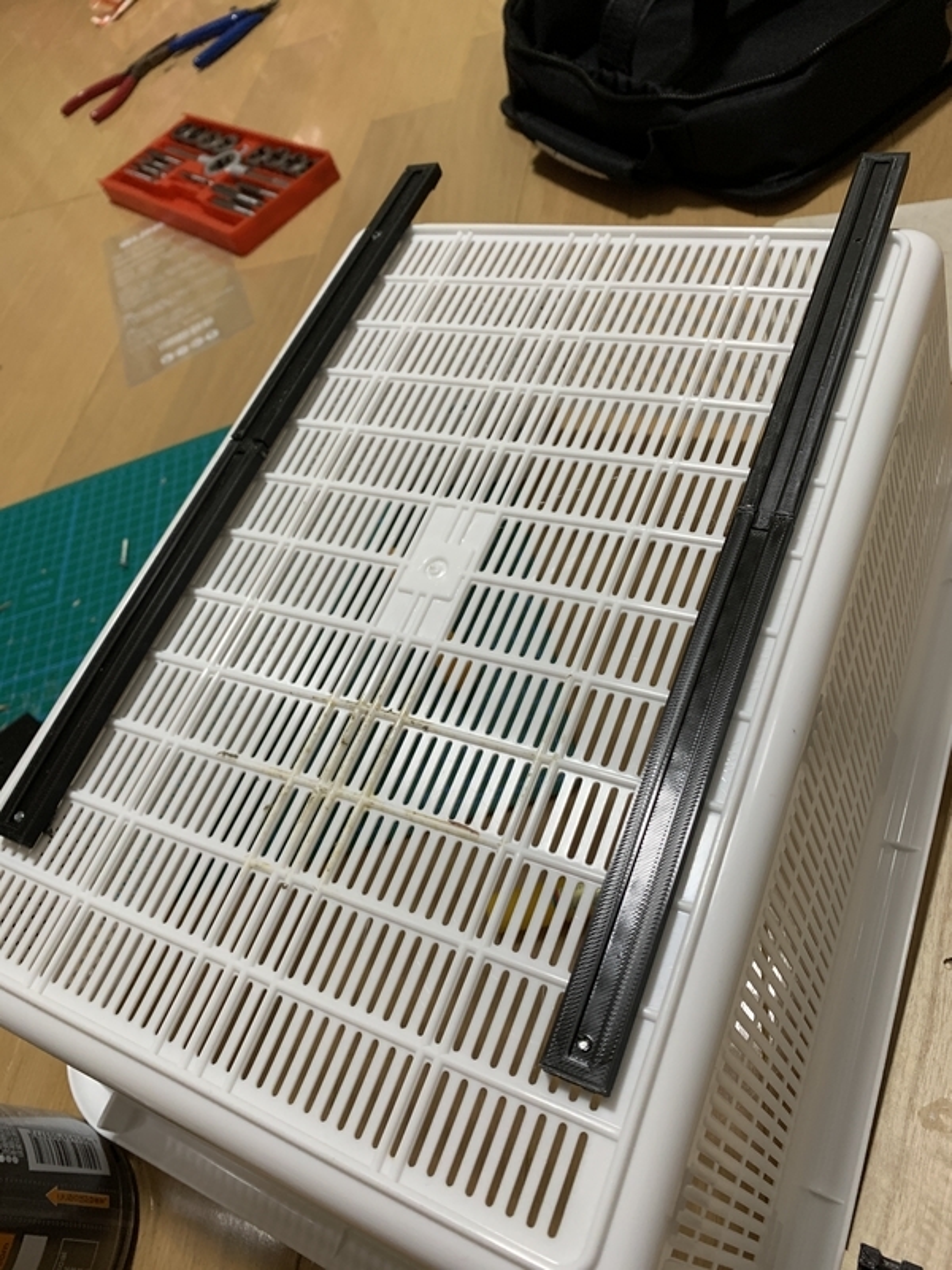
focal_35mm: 26
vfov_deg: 67.3
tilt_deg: -47.8
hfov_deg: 53.1
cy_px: 635
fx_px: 953
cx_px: 476
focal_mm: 4.25
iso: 160
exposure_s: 1/60
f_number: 1.8
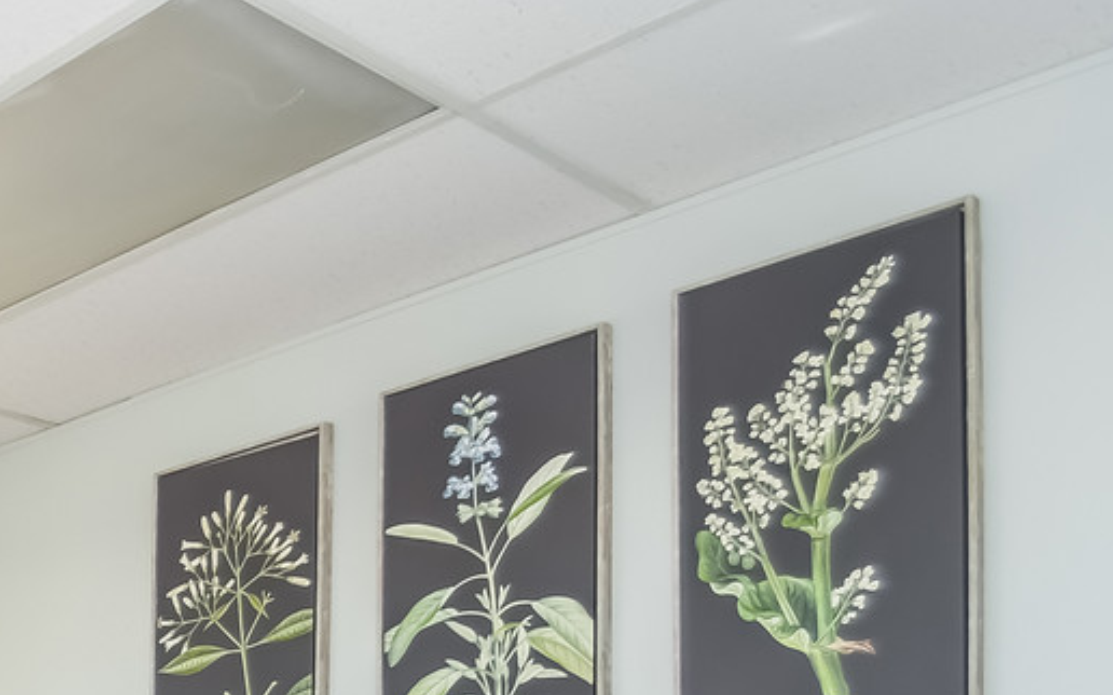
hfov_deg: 29.9
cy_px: 904
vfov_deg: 23.7
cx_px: -449
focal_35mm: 48
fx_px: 1455
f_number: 8
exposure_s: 1/320
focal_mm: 10
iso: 400
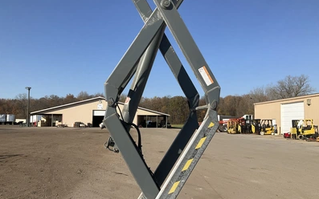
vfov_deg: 40.6
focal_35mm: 31
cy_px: 104
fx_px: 269
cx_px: 160
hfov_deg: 61.2
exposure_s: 1/1912
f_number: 1.8
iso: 25
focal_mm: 3
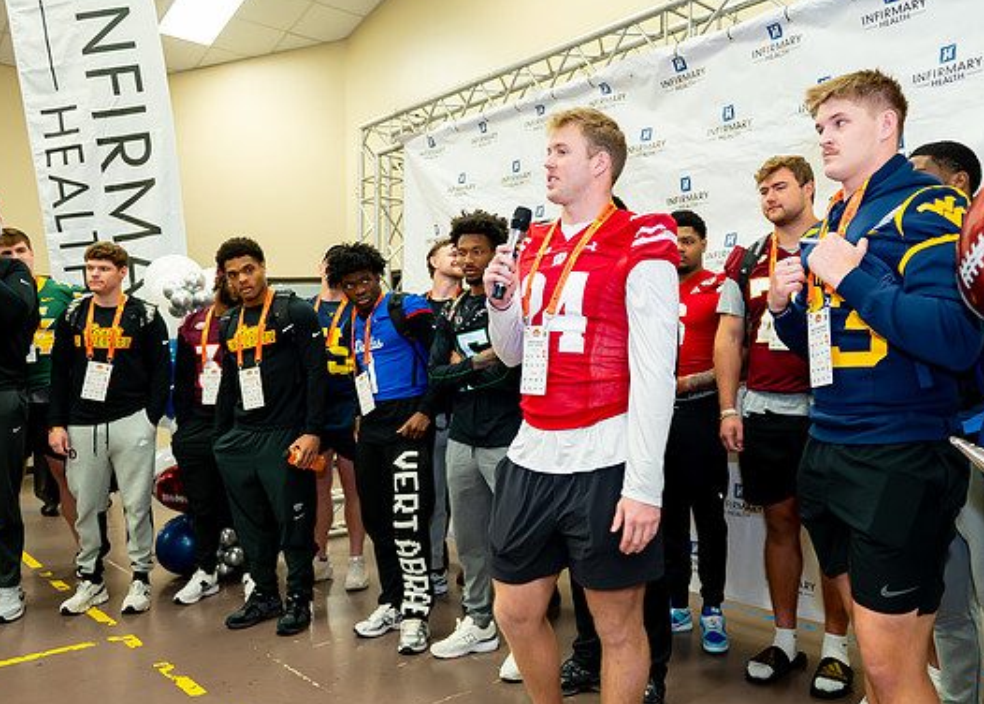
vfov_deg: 46.9
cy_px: 346
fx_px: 811
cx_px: 556
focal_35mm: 29
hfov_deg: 62.3
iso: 1600
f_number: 2.8
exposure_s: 1/200
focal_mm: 24
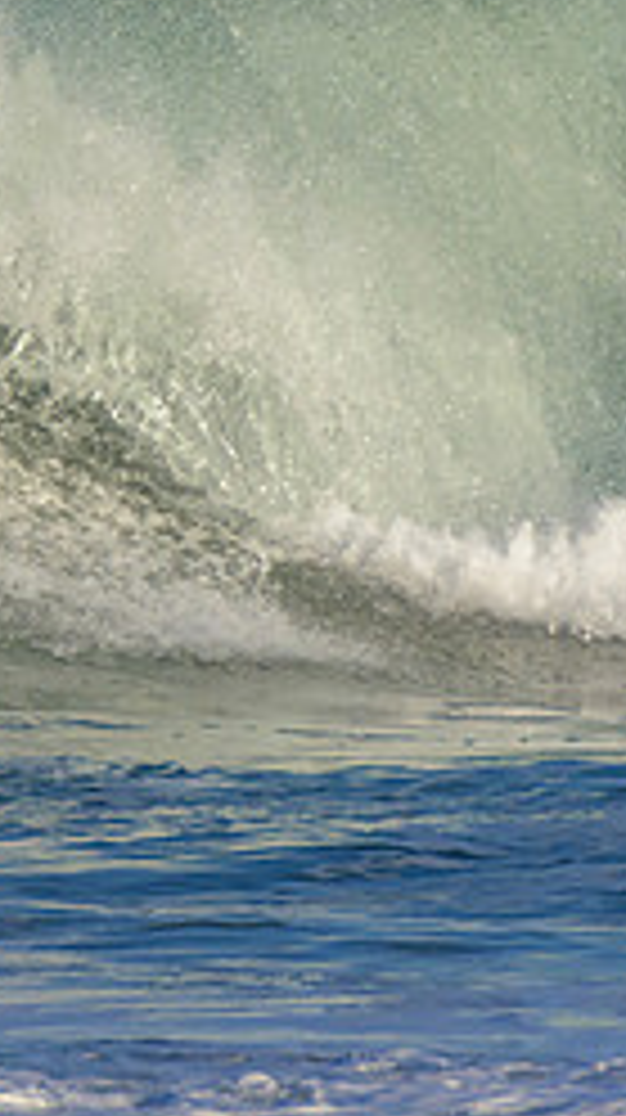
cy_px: 241
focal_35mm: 2233
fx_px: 66075
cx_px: -727
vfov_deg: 1.0
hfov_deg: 0.5
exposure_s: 1/3200
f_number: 11
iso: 1600
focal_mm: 850
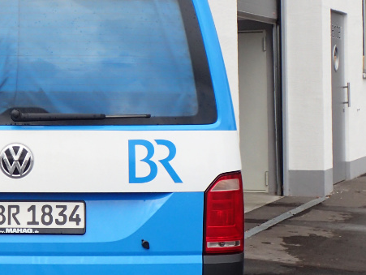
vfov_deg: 14.7
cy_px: 138
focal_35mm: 101
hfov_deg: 18.9
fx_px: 1069
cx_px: 7
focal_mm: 6.9
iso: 100
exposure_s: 1/400
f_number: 3.5
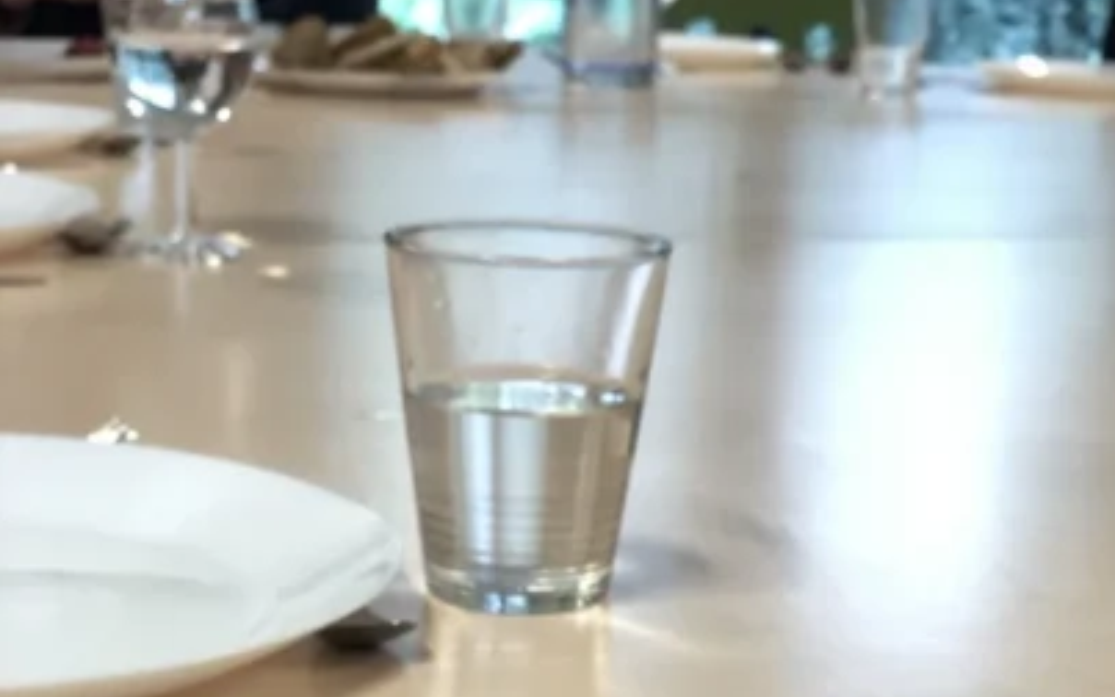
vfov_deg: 15.6
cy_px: 686
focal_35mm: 82
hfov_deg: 25.2
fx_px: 2492
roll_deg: -0.7
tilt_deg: -17.0
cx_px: 620
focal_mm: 6
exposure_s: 1/33
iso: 125
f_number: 2.4
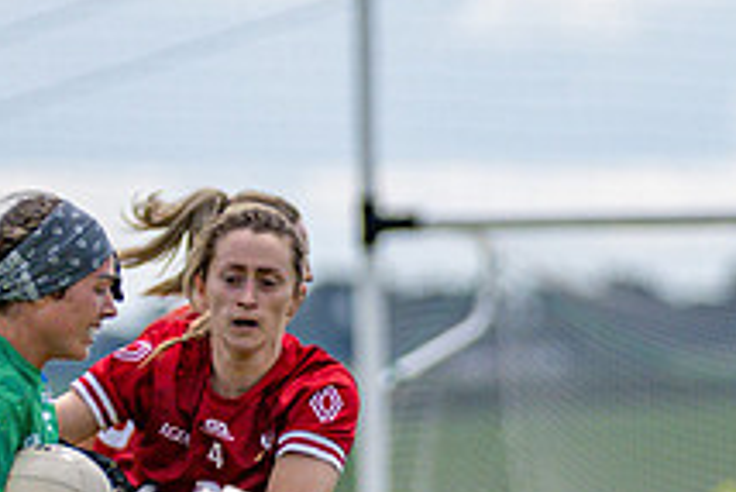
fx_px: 21542
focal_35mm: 1053
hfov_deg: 2.0
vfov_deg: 1.3
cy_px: 637
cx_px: 460
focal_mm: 195
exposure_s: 1/6400
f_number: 2.8
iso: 125
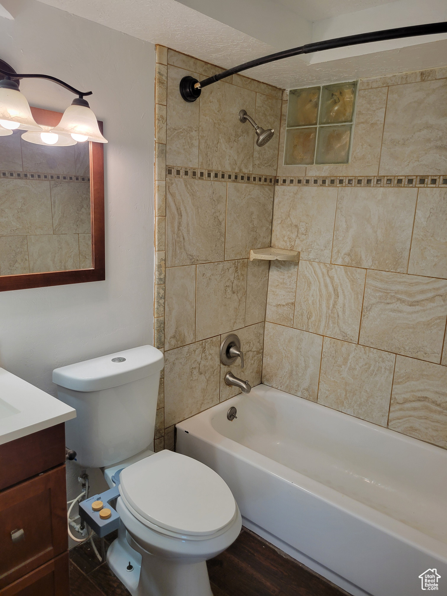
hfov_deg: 53.1
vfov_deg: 67.3
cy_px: 298
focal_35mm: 26
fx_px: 448
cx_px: 224
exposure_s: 1/120
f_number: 1.8
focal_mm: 5.4
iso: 125
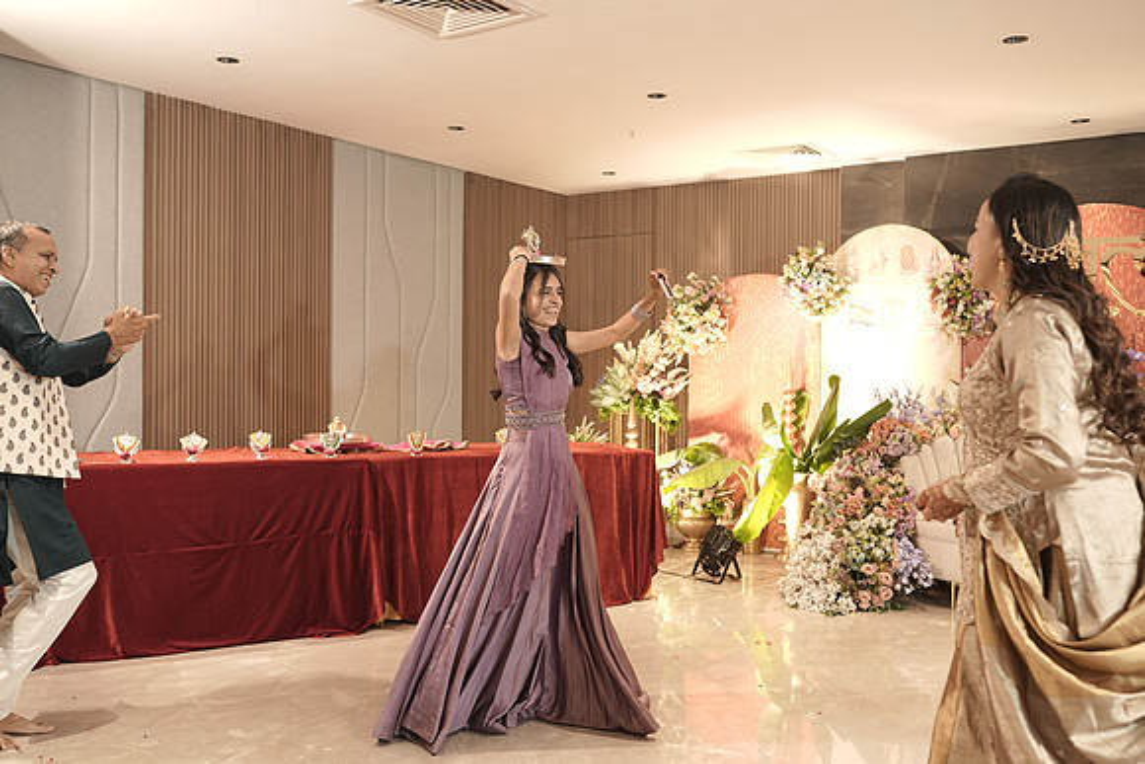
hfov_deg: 54.4
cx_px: 572
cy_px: 382
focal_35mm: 35
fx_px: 1113
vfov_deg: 37.9
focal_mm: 35
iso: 800
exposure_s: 1/200
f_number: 2.8
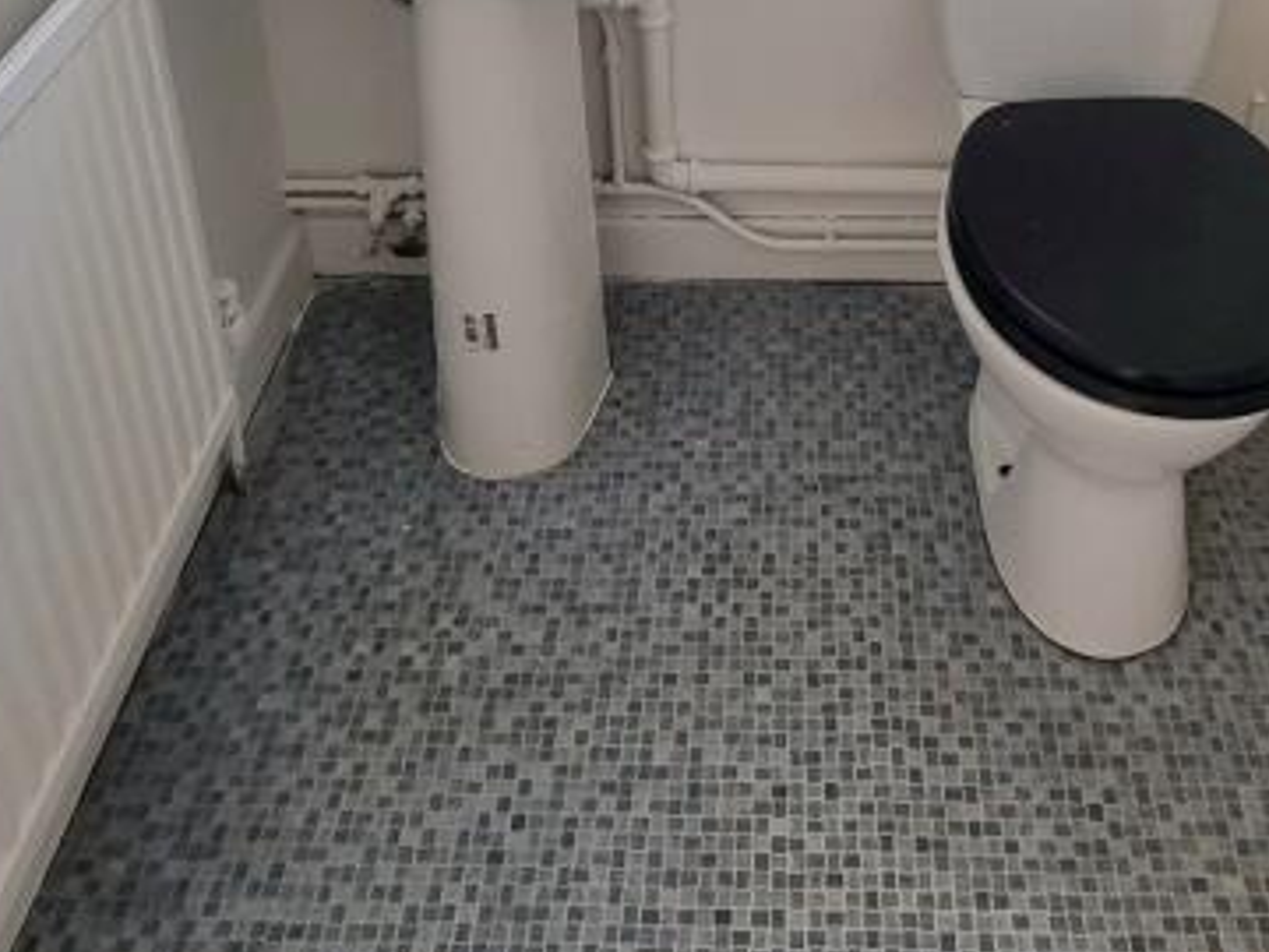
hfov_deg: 49.9
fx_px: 1356
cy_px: -180
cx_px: 737
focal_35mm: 37
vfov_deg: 32.3
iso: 100
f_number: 2.2
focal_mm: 2.2
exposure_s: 1/50
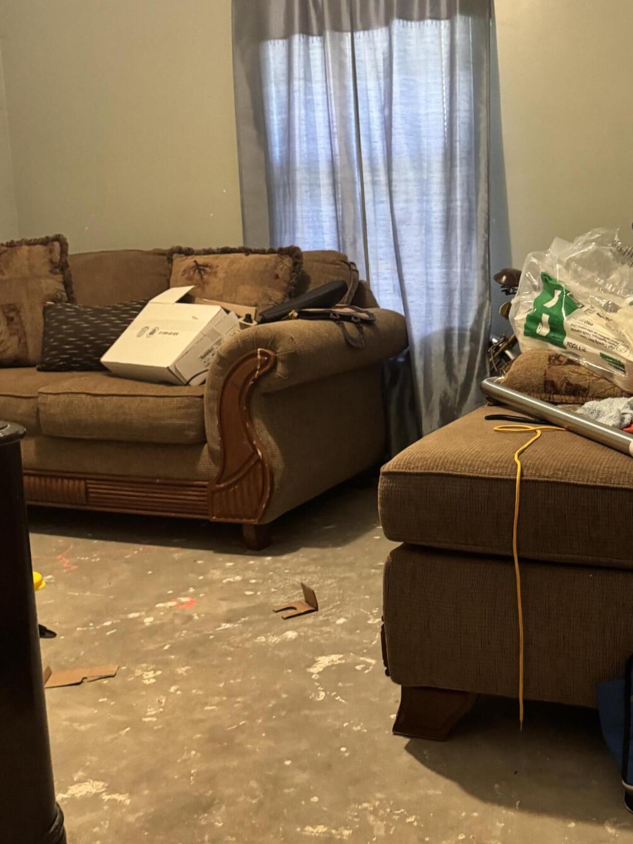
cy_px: 388
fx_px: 878
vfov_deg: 51.3
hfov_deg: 38.7
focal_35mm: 36
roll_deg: +0.7
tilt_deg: -8.7
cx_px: 469
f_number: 1.78
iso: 800
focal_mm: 6.76
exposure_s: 1/40
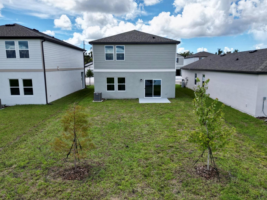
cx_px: 138
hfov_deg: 69.4
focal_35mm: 25
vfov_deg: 54.9
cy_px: 100
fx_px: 193
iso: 110
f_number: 1.7
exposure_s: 1/3200
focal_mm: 6.72
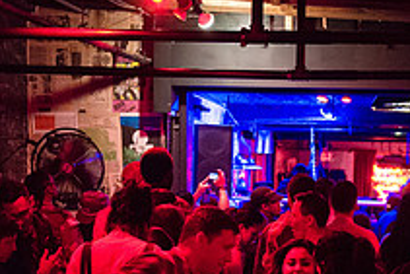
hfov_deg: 20.4
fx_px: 1128
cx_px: 315
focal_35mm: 99
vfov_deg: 13.3
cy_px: 362
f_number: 2.8
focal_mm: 36
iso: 5000
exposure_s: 1/250
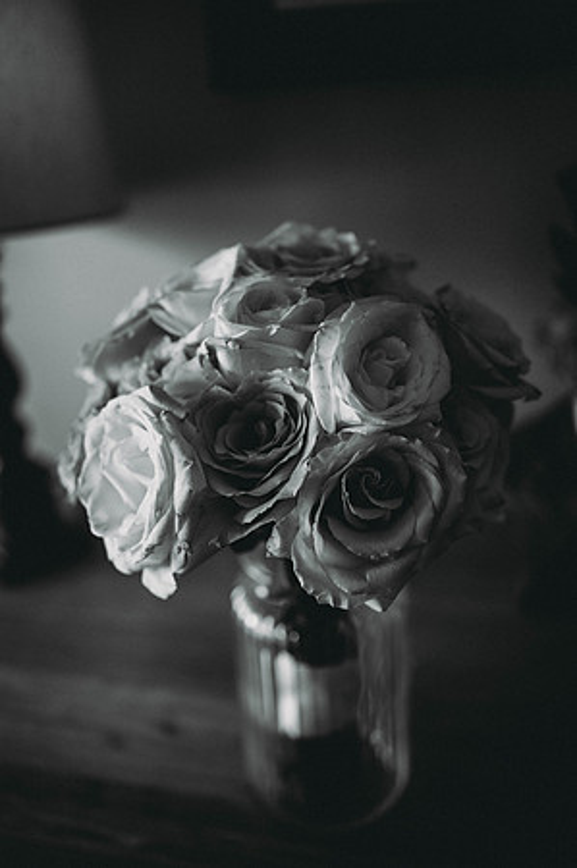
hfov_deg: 37.8
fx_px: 843
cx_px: 288
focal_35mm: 35
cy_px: 434
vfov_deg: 54.5
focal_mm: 35
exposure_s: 1/200
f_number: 1.8
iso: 360
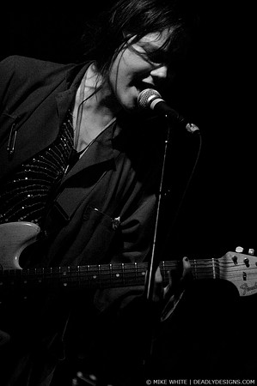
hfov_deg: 13.0
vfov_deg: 19.5
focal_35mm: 105
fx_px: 1127
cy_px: 193
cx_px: 128
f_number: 3.2
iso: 800
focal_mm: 70
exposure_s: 1/100
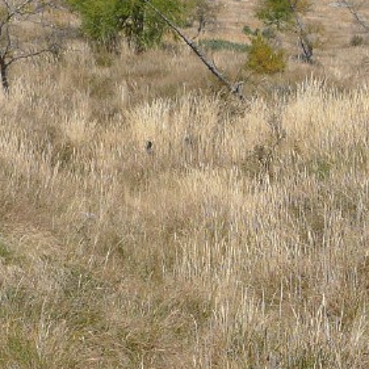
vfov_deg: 13.7
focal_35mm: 127
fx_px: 1532
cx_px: 418
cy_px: 213
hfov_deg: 13.4
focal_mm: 7.5
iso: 80
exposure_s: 1/640
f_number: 4
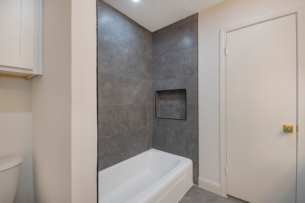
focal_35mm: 15
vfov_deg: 77.3
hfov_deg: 100.4
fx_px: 127
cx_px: 152
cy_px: 102
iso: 100
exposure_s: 1/6
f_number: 8
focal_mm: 10
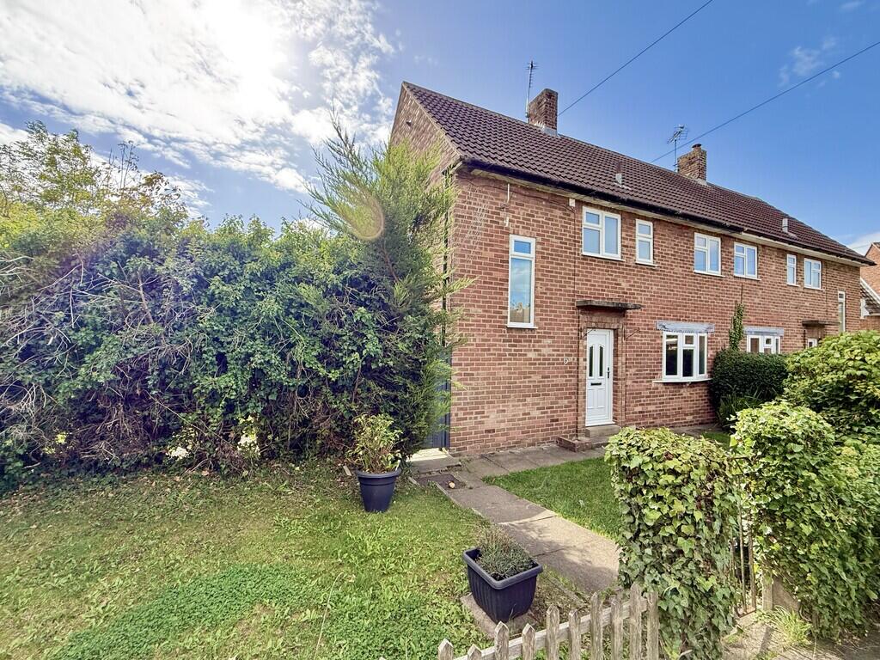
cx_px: 440
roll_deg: +0.3
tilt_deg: +2.3
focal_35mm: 14
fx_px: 356
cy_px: 330
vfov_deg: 85.7
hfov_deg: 102.1
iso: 64
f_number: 2.2
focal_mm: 2.22
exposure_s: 1/619
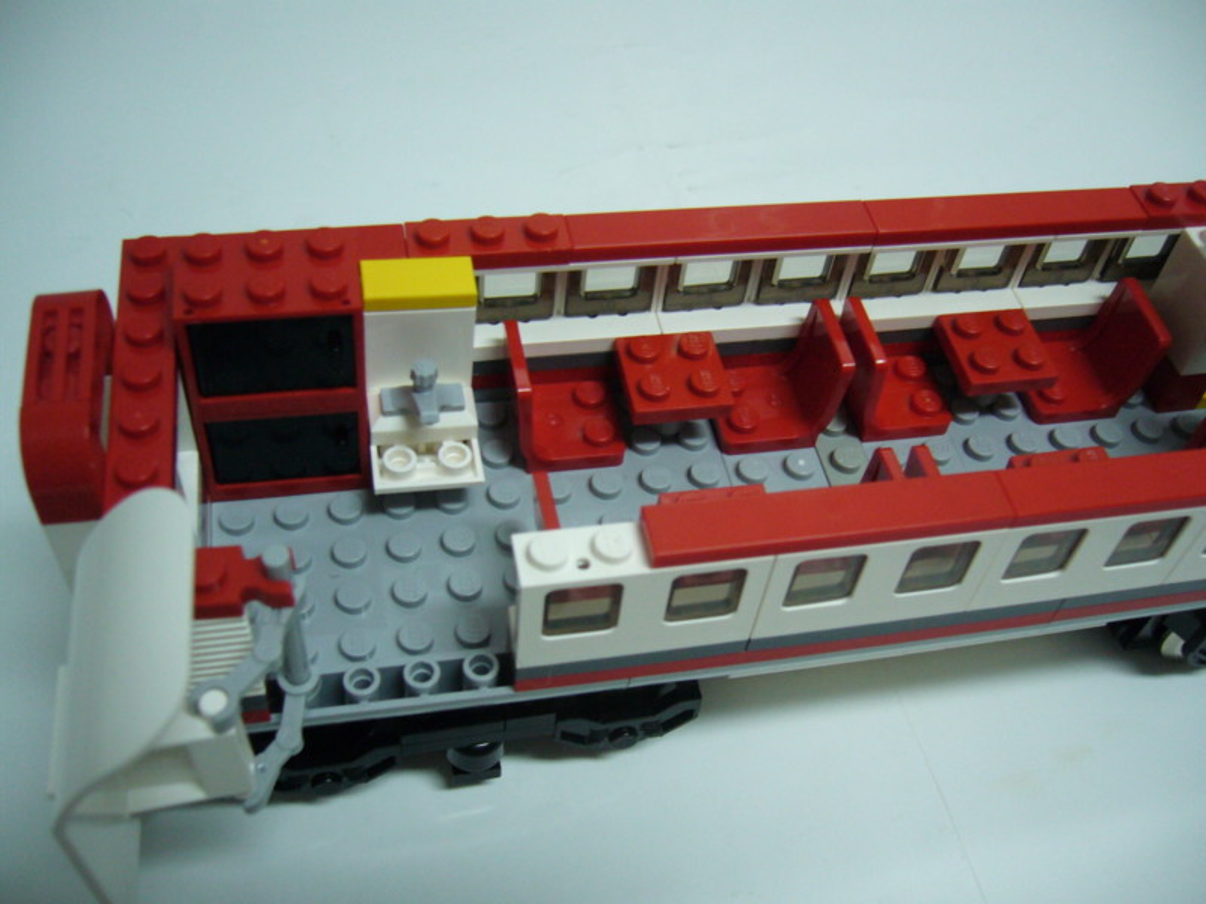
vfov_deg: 40.7
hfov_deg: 52.6
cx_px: 603
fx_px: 1219
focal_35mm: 35
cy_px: 452
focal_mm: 5.8
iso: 200
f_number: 2.8
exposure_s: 1/15
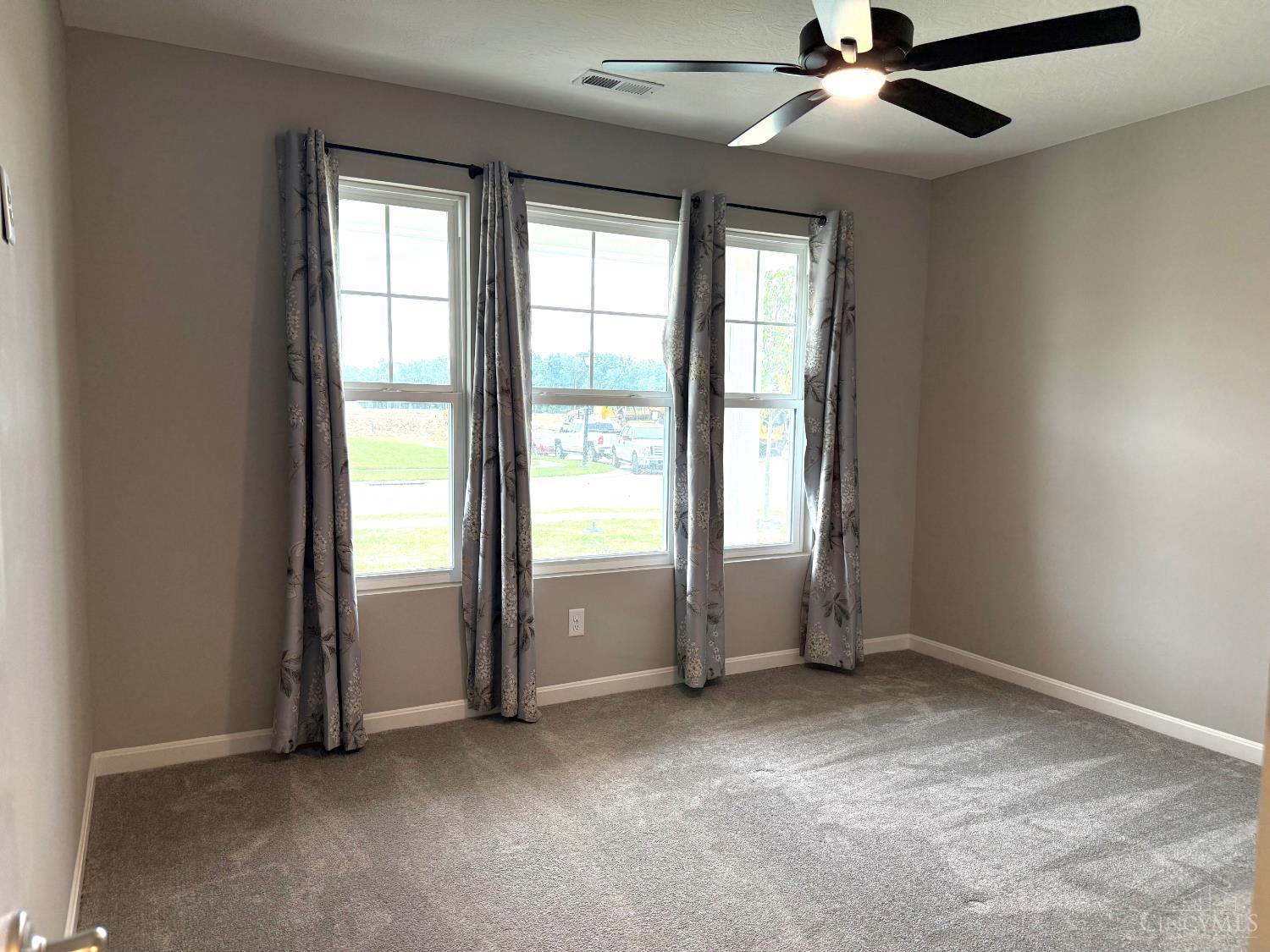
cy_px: 476
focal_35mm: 24
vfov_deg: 56.8
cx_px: 635
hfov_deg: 71.6
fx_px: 881
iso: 200
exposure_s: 1/224
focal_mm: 6.76
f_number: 1.78
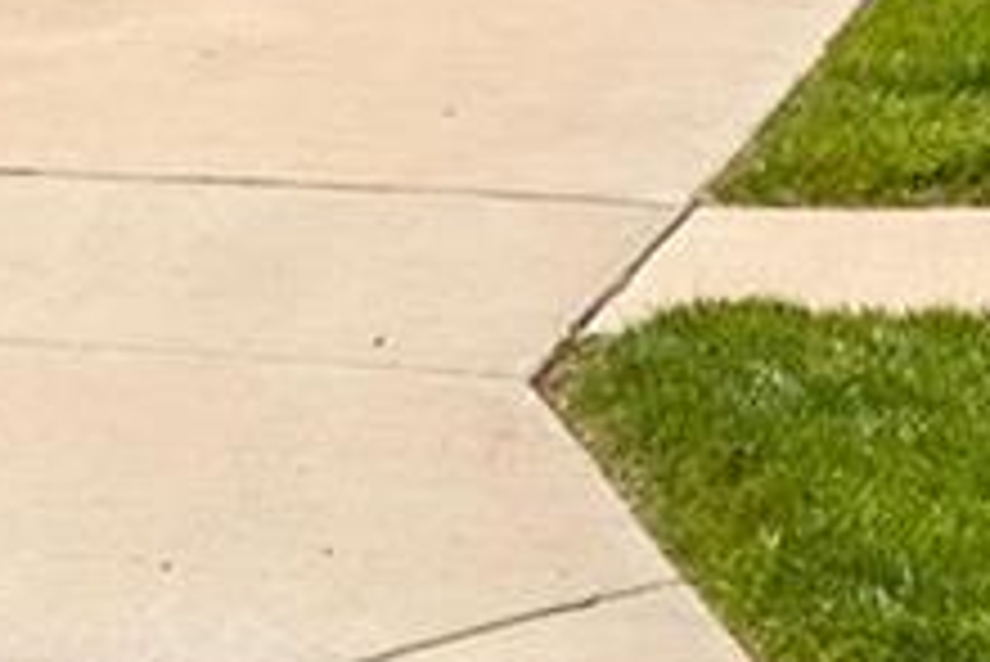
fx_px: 5999
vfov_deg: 5.9
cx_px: -1503
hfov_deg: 8.5
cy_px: -1265
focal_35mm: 218
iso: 400
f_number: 8
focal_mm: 15
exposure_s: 1/1600
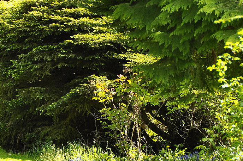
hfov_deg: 5.6
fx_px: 2469
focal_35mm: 366
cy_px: 37
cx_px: 89
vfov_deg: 3.7
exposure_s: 1/125
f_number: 5.6
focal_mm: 105
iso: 250
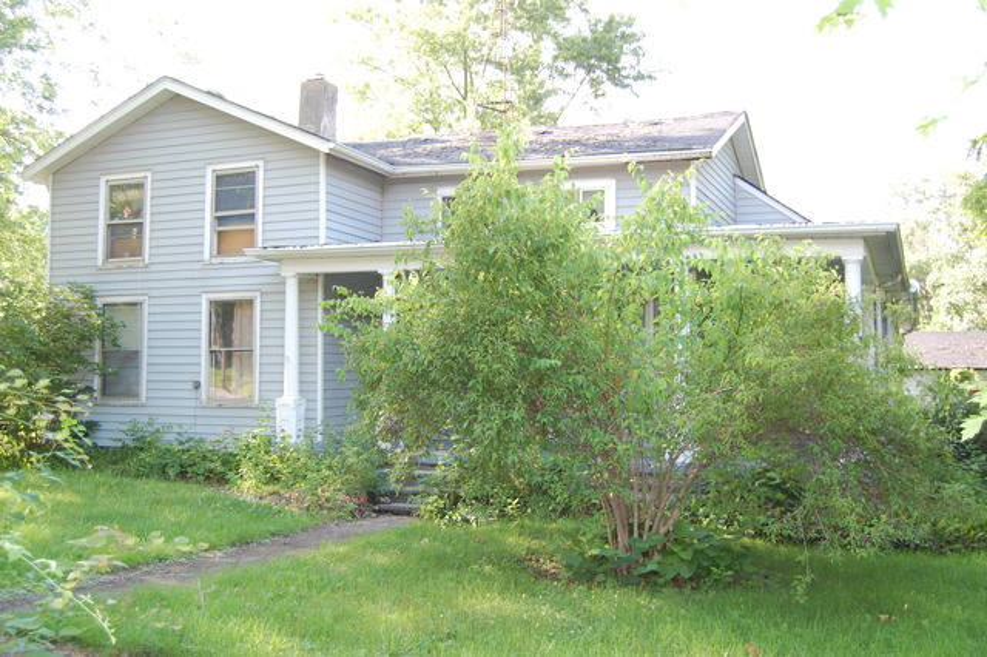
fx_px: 1069
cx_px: 494
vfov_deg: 34.2
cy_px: 328
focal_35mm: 39
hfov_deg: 49.6
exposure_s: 1/125
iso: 400
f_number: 4
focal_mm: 26
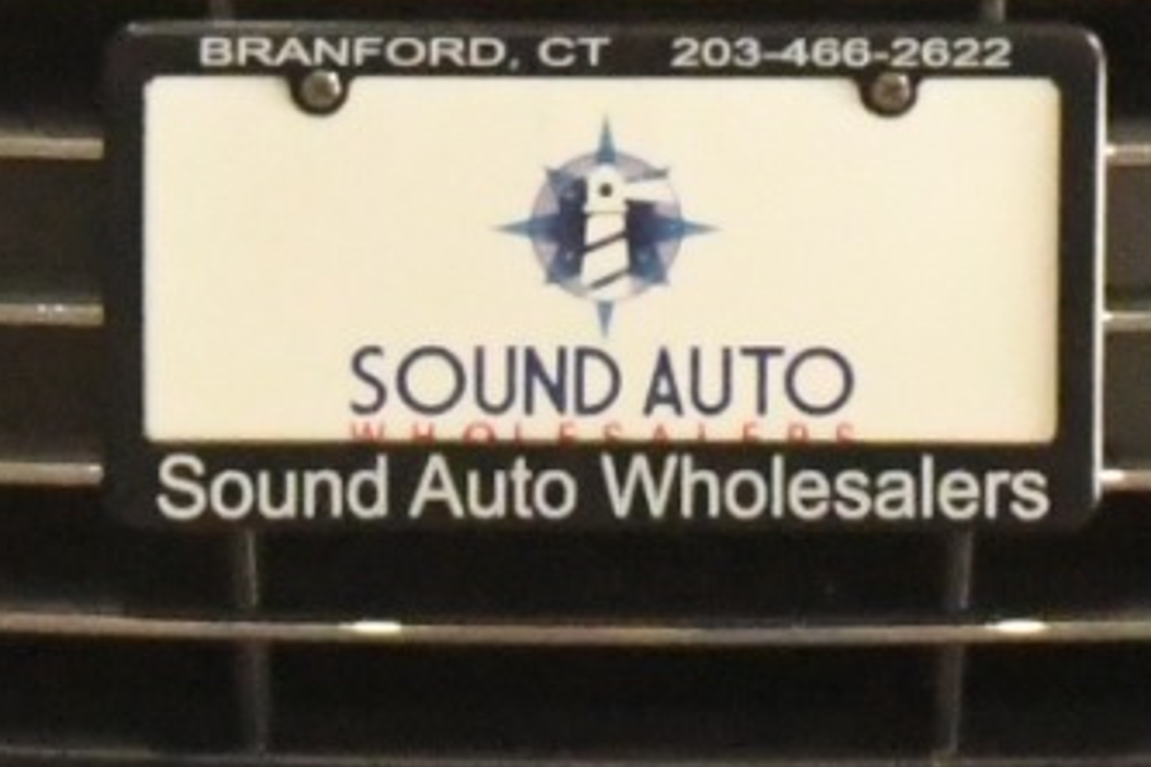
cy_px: -974
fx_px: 11413
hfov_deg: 5.8
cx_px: 588
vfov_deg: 3.8
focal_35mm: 357
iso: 10000
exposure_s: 1/250
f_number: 10
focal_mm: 31
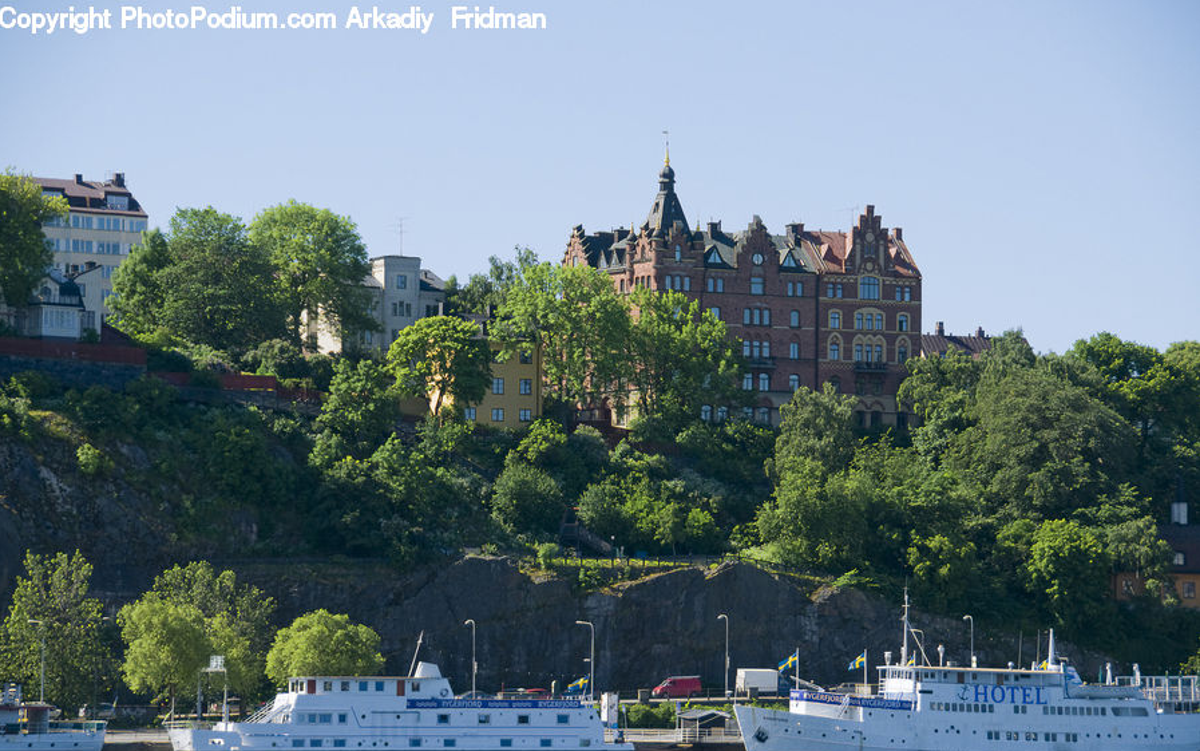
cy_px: 386
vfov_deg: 9.0
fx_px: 4760
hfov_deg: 14.4
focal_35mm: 146
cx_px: 599
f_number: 5.6
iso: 200
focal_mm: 95
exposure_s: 1/640
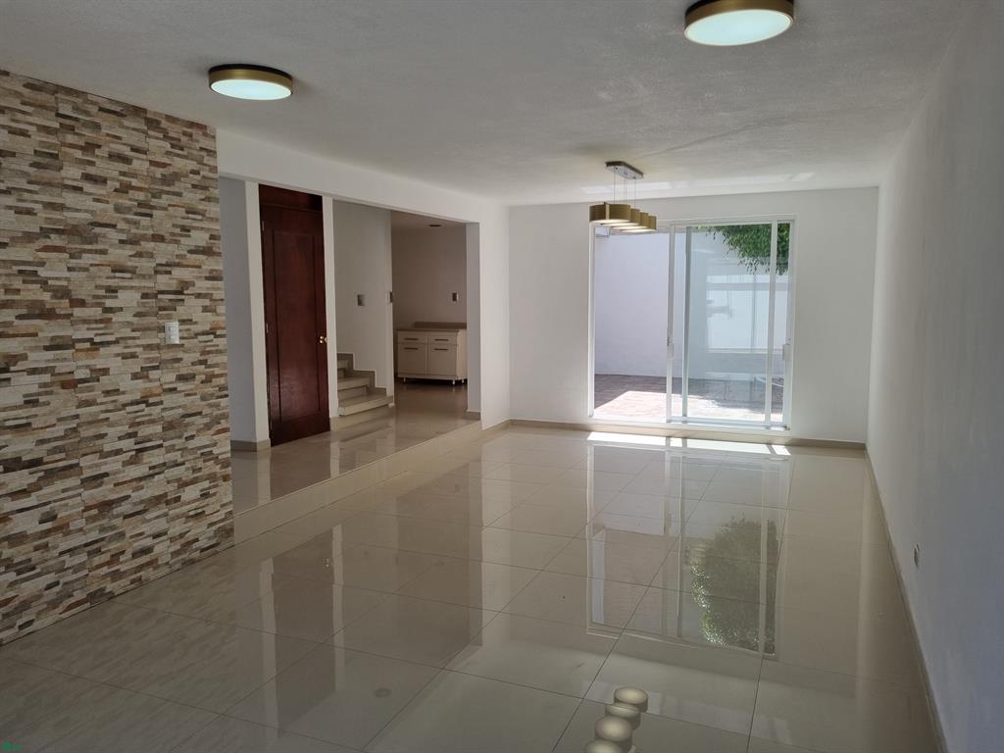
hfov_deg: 67.3
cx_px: 502
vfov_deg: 53.1
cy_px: 376
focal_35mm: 26
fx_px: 754
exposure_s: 1/528
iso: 50
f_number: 1.8
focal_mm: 5.4
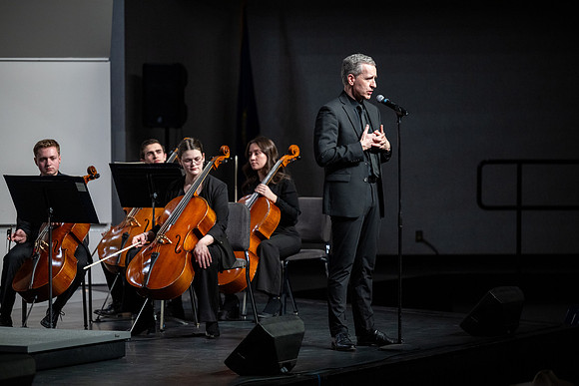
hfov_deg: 13.2
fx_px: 2493
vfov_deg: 8.9
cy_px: 193
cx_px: 290
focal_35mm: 155
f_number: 2.8
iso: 1600
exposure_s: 1/400
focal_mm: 155
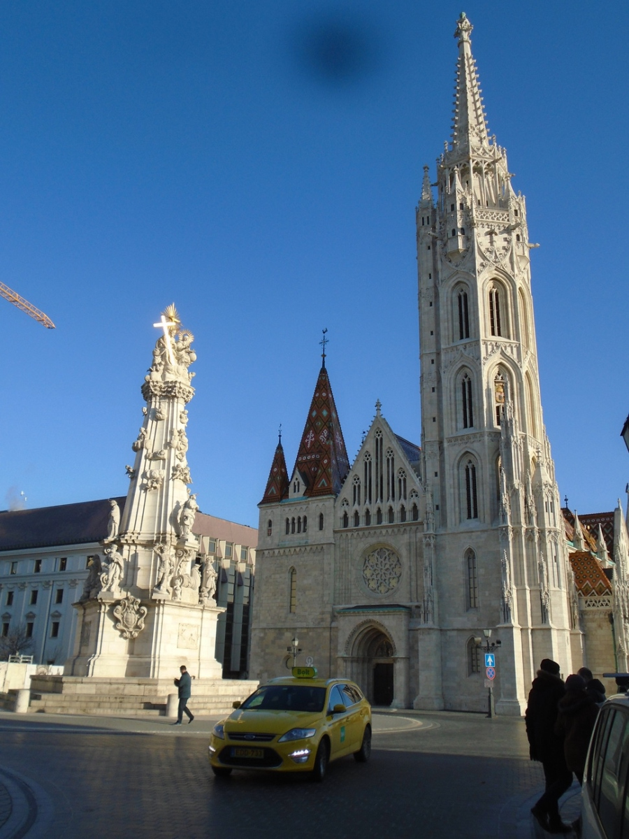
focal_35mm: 31
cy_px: 420
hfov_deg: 45.4
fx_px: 751
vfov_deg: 58.4
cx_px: 314
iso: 100
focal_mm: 5.5
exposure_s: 1/1000
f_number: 3.5
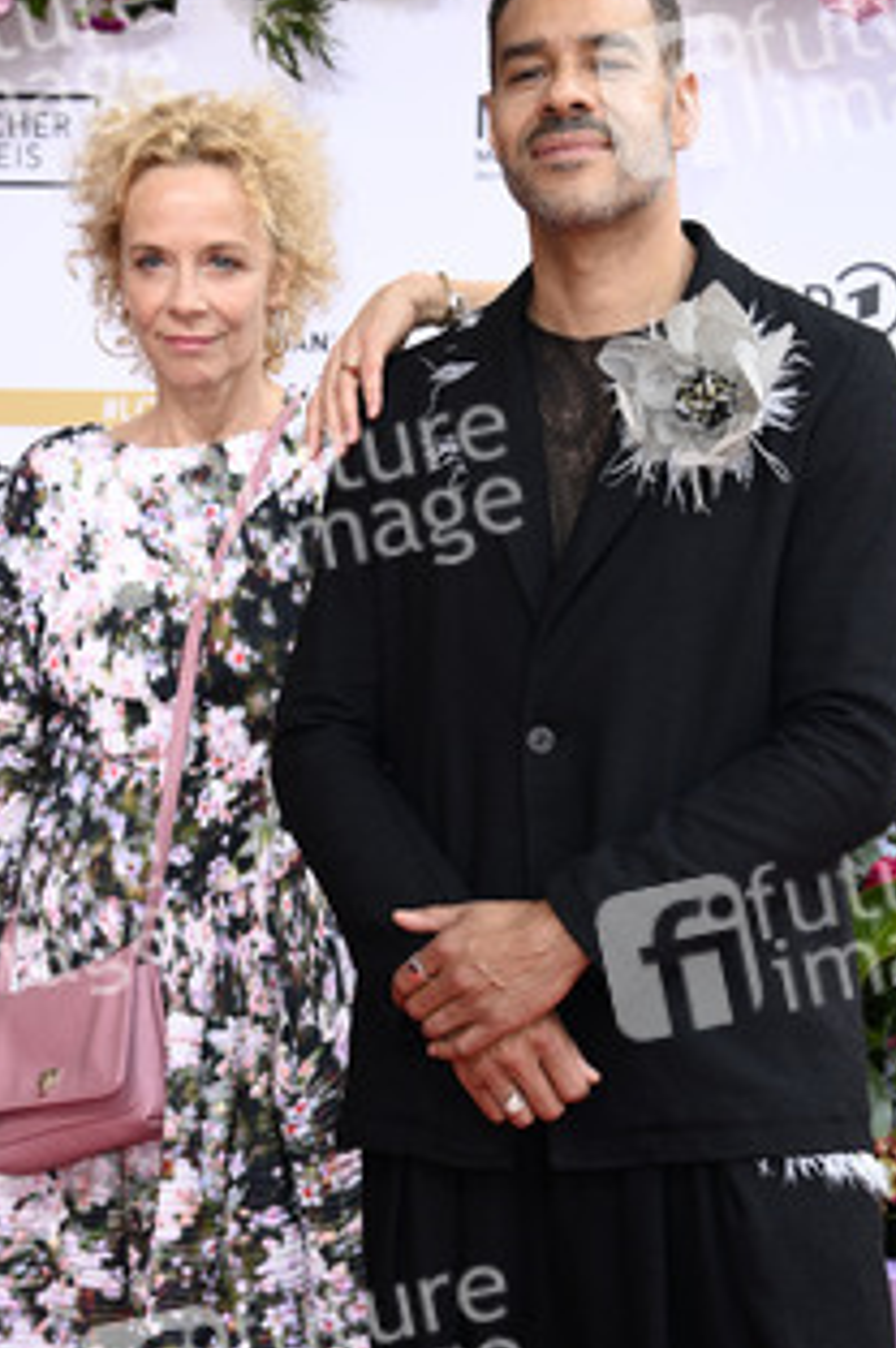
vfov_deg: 22.2
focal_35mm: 92
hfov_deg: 14.8
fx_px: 3442
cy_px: 724
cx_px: 426
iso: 640
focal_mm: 72
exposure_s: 1/250
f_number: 5.6
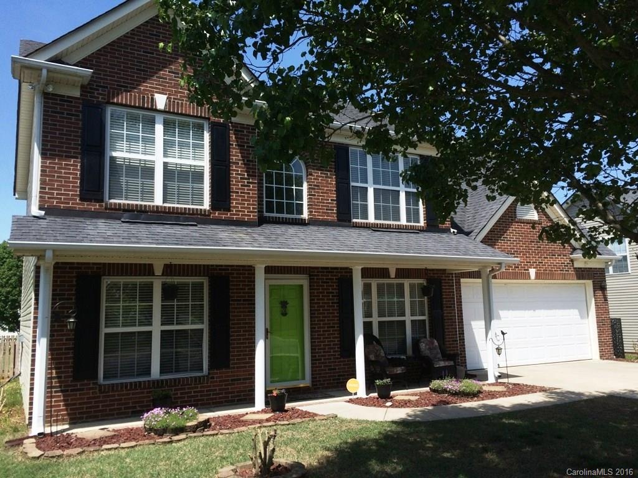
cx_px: 319
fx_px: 534
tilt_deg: +7.3
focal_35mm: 29
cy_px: 239
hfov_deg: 61.7
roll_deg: +2.2
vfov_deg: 48.2
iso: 32
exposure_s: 1/2740
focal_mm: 4.15
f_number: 2.2
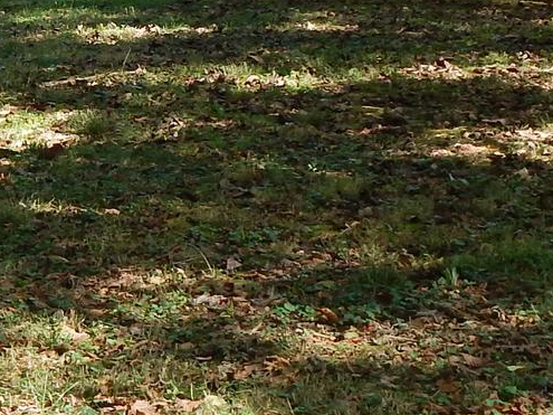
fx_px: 2843
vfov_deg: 8.2
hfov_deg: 11.1
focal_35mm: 178
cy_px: -113
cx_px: 94
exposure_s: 1/200
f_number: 3.6
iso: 125
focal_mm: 7.7
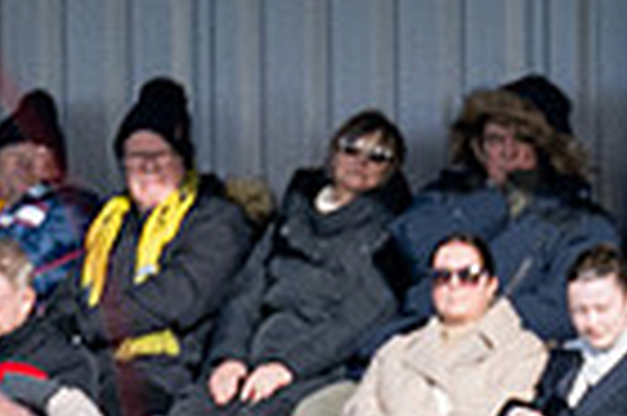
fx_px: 31017
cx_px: -1144
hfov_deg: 1.2
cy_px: 594
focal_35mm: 1783
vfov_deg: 0.8
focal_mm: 150
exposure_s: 1/2500
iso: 400
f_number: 4
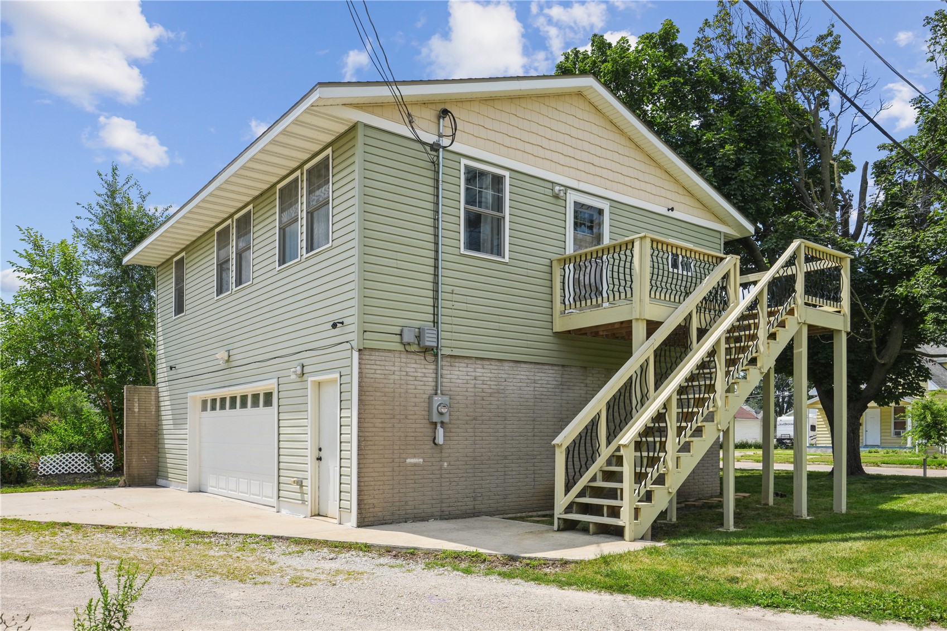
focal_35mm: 26
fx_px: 684
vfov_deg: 49.5
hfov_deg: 69.4
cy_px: 316
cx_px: 474
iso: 400
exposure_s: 1/31
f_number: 9
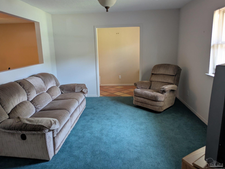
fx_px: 169
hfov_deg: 67.3
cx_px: 108
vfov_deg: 53.1
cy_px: 83
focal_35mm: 26
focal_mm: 5.43
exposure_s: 1/30
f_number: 1.89
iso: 267
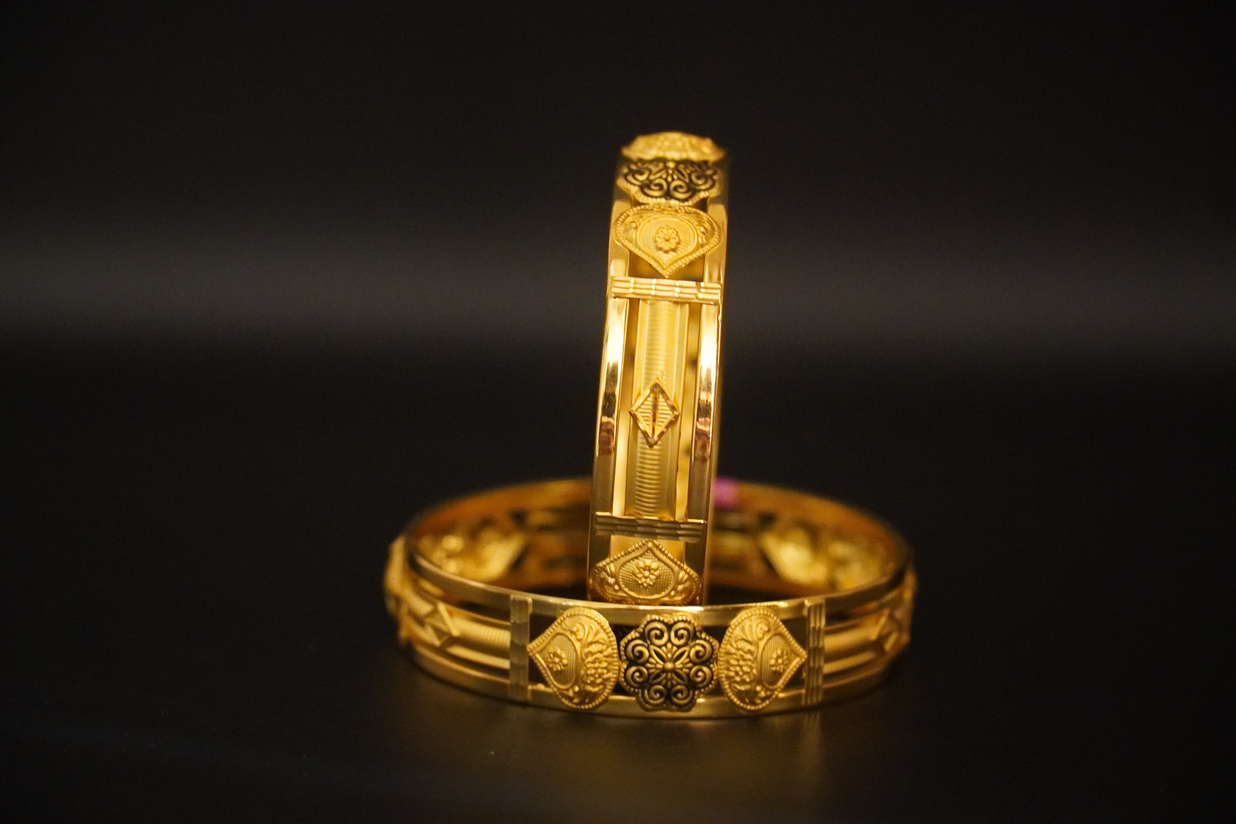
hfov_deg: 15.2
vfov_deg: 10.2
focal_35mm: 135
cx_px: 618
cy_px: 412
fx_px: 4635
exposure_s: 1/20
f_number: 4
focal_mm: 90
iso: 6400
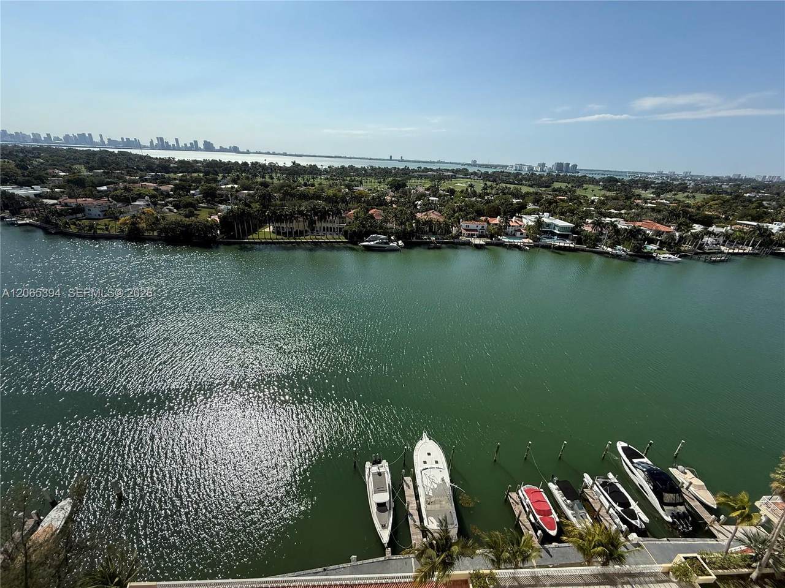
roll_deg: -3.4
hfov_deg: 102.1
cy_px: 294
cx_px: 392
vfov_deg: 85.7
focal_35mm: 14
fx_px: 317
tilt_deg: -23.5
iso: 80
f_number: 2.2
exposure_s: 1/2506
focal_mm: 2.22
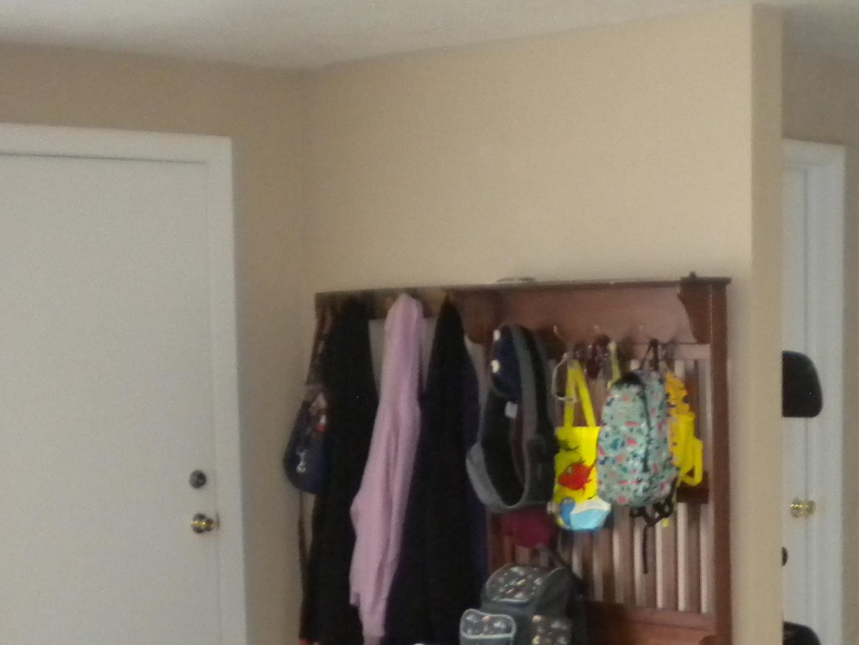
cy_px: 632
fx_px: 2011
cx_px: 770
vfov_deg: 17.8
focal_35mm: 81
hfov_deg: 23.5
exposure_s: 1/30
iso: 400
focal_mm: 6.3
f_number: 3.1
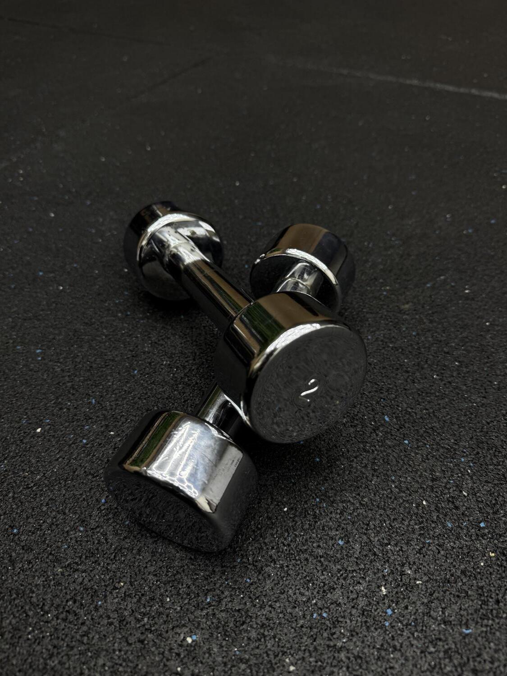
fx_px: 469
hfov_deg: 56.8
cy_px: 338
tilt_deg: -45.6
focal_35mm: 24
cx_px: 254
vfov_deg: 71.6
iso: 80
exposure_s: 1/100
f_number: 1.78
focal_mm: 6.76
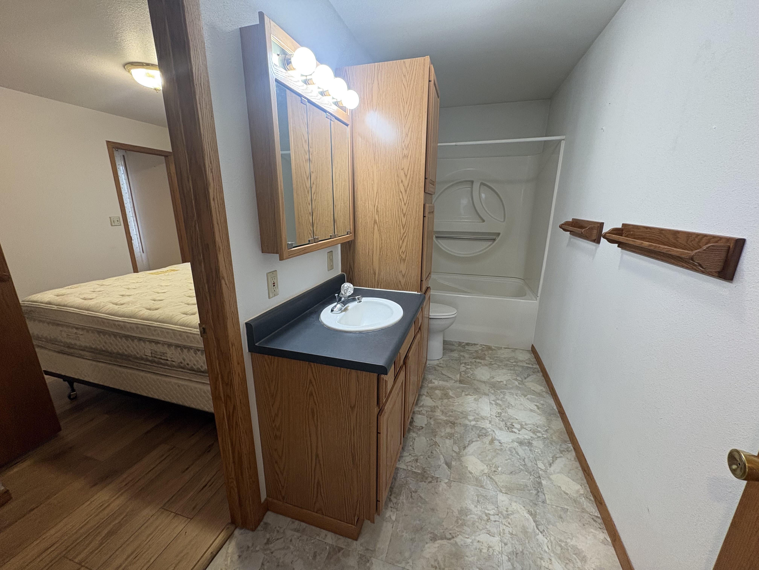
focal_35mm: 14
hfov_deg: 102.1
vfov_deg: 85.7
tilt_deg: -14.3
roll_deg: +0.3
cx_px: 380
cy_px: 285
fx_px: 307
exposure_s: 1/60
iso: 200
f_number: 2.2
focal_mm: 2.22
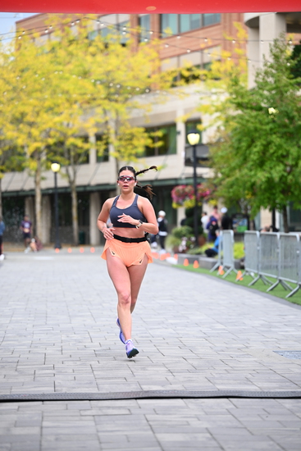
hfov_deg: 11.9
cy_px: 226
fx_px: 1441
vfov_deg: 17.8
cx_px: 150
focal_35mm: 115
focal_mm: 115
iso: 640
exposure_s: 1/1600
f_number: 2.8
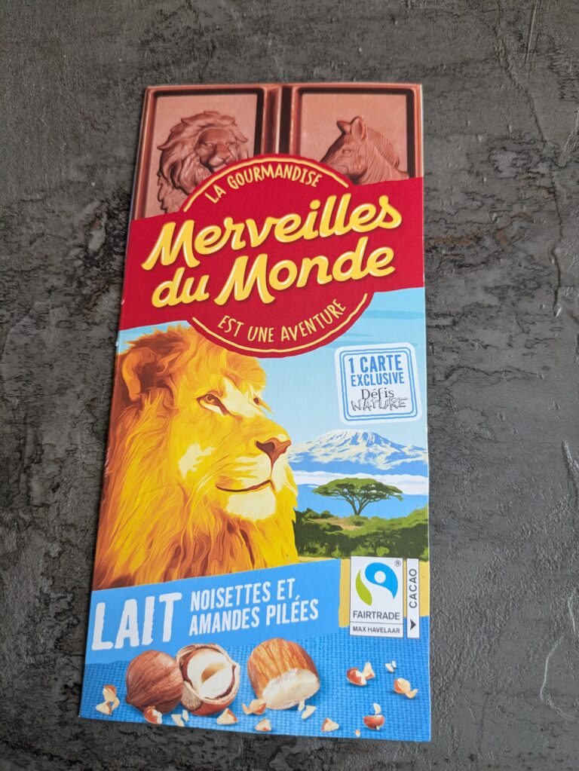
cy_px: 386
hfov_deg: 54.9
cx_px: 290
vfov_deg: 69.4
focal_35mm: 25
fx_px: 557
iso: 136
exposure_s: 1/100
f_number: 1.89
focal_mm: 5.43
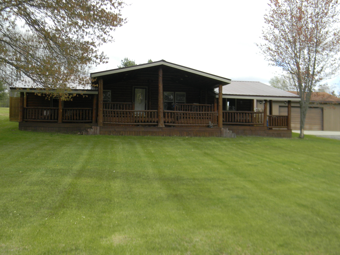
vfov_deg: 35.1
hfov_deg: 45.8
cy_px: 128
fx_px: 403
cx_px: 170
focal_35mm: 41
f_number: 3.8
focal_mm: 7.3
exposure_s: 1/309
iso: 80
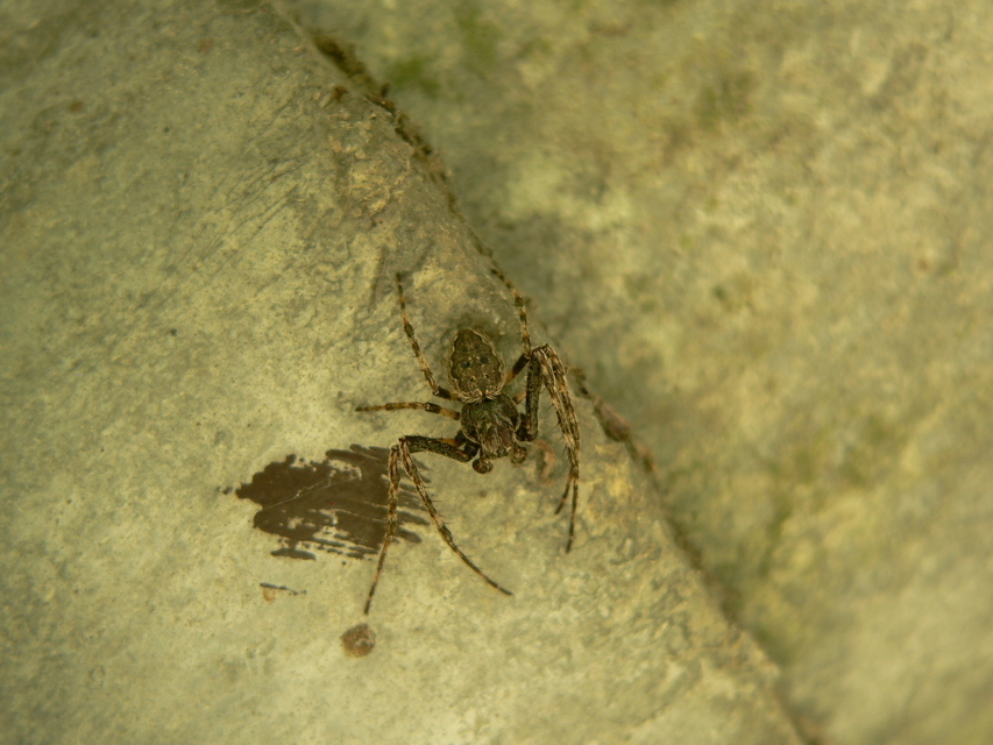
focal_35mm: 86
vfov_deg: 17.2
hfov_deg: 22.8
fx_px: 2467
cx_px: 496
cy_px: 372
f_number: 2.8
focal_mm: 14.3
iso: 80
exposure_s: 1/80
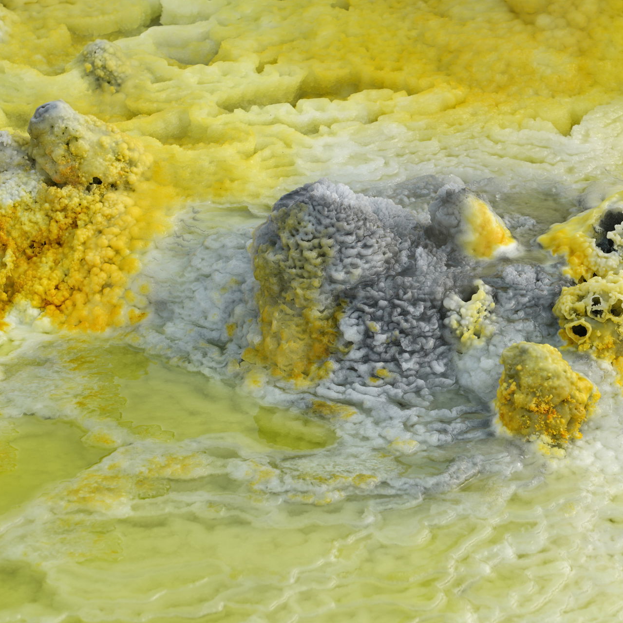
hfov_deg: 13.0
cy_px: 312
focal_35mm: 134
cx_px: 401
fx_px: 2728
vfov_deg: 13.0
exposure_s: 1/160
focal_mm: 105
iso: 50
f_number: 9
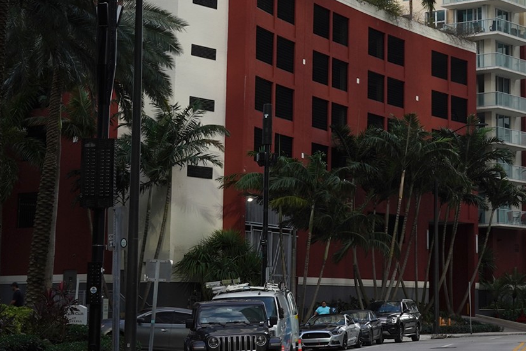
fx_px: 1417
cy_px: 15
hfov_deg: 20.6
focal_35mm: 97
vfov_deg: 13.9
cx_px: 463
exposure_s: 1/100
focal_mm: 40
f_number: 13
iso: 400
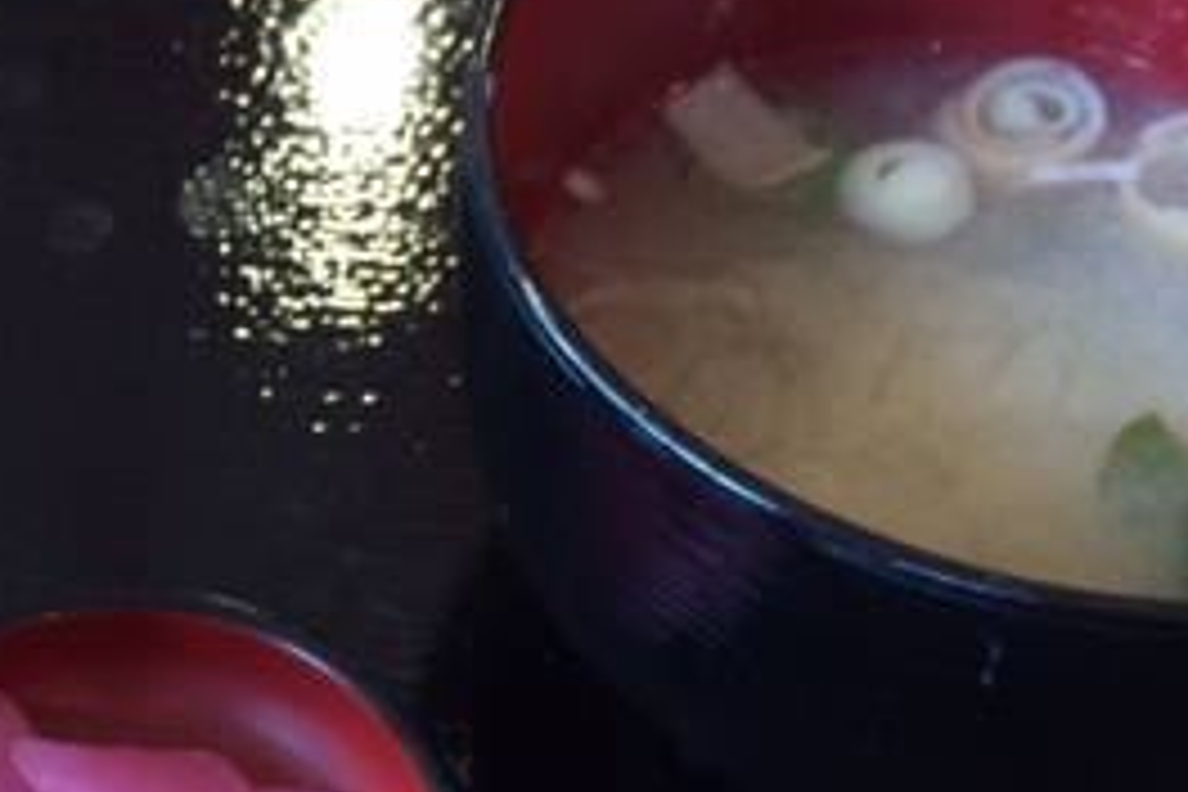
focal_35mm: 73
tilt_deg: -54.2
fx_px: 2409
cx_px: -104
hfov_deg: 25.7
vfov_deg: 18.6
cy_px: 540
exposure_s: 1/30
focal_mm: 4.15
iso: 100
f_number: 2.2
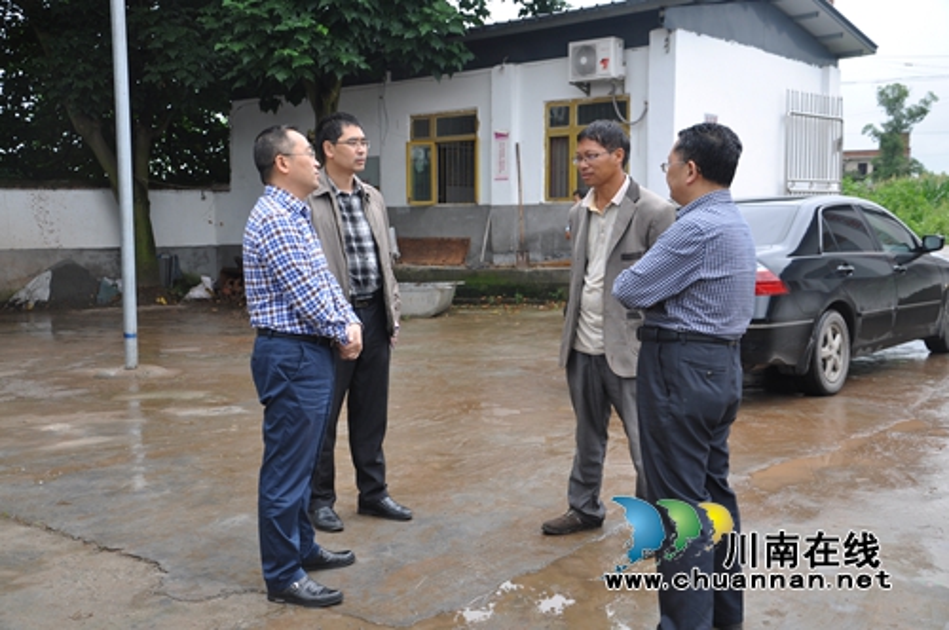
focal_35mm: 39
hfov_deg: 49.6
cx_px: 474
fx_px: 1027
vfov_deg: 34.1
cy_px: 315
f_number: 4
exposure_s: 1/60
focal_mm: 26
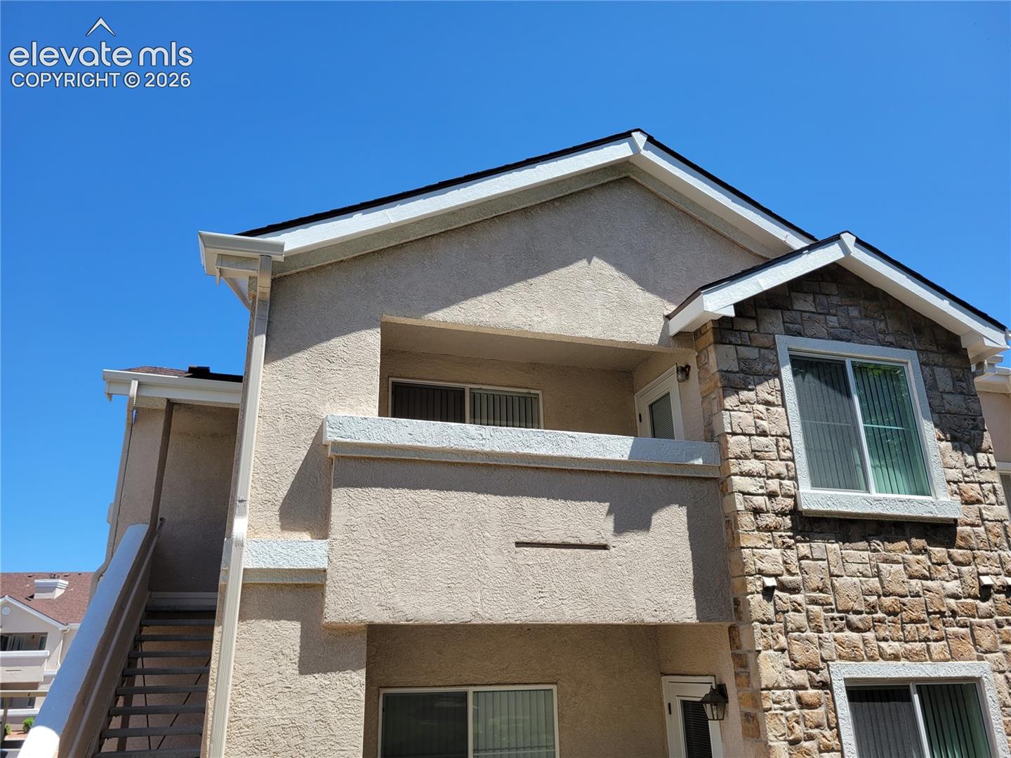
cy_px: 379
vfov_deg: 53.1
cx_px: 506
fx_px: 759
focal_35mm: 26
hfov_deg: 67.3
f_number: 1.8
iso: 40
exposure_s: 1/1614
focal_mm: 5.4
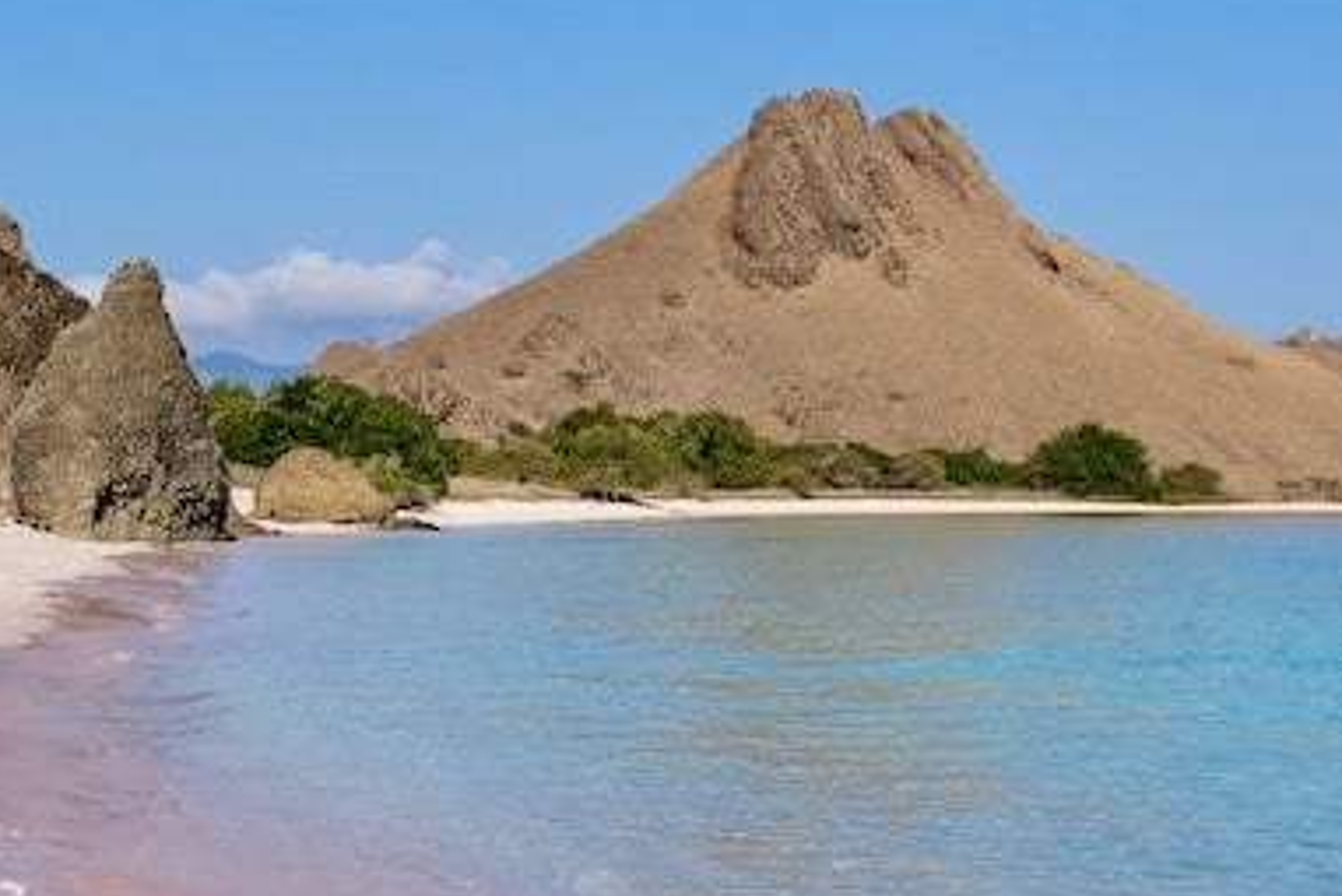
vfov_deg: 15.4
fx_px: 3319
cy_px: 529
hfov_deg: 22.8
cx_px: 790
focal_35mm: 89
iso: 160
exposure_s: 1/1100
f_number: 5.6
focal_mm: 22.8
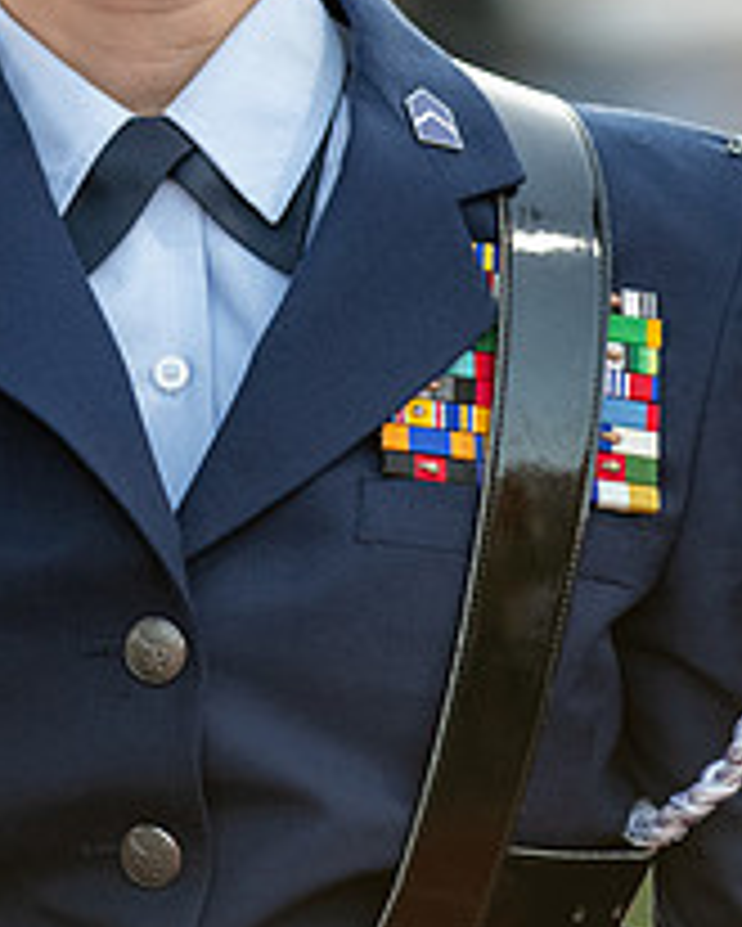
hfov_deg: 1.6
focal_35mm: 979
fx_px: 26854
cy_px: -17
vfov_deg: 2.0
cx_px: -22
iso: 1600
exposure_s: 1/500
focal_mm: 300
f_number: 4
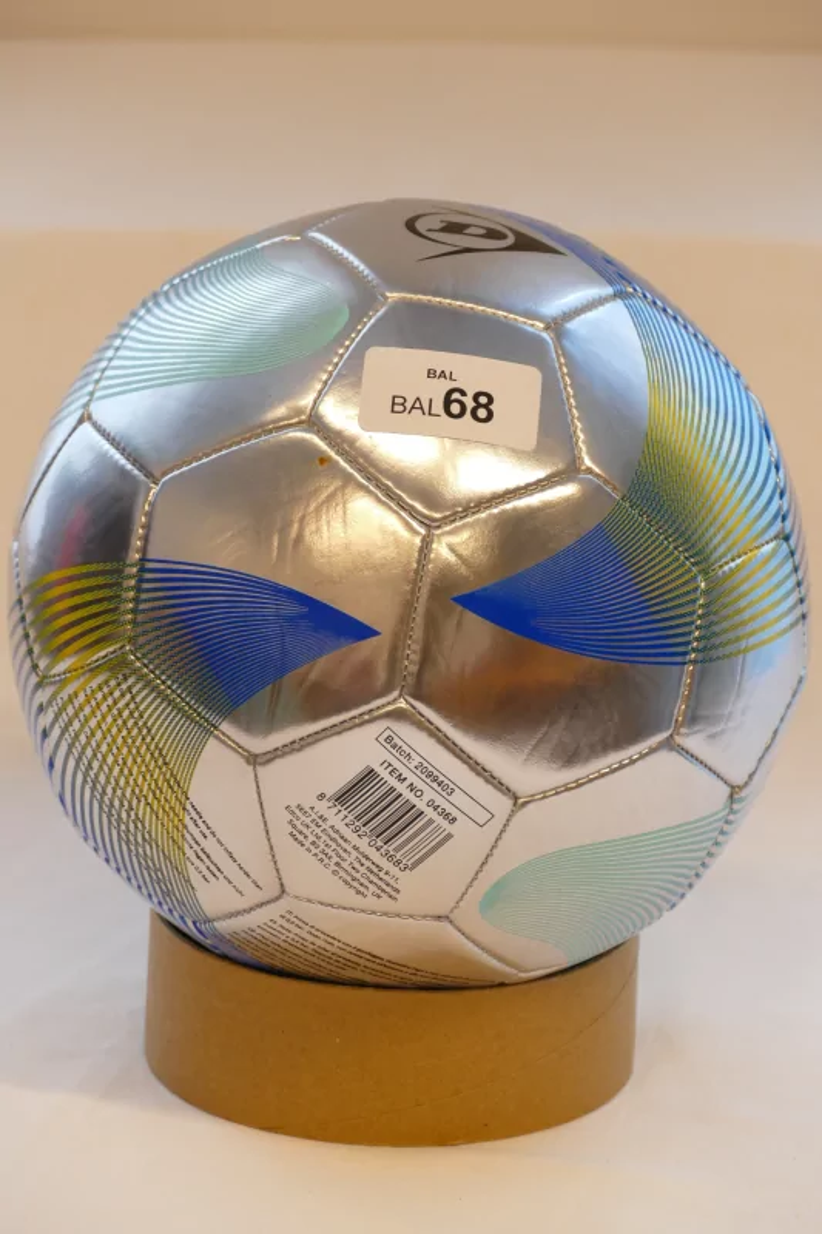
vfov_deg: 10.0
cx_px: 411
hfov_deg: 6.7
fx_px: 7058
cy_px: 617
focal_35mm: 206
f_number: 4
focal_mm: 75.13
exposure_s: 1/100
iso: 1000
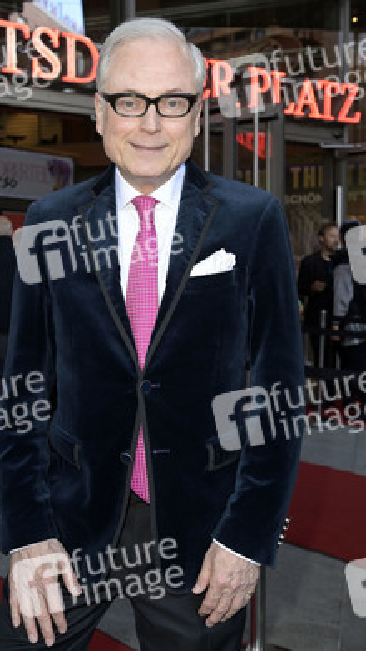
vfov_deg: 45.5
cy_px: 328
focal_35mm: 45
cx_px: 146
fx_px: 776
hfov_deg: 26.5
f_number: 5.6
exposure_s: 1/80
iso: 500
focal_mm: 42
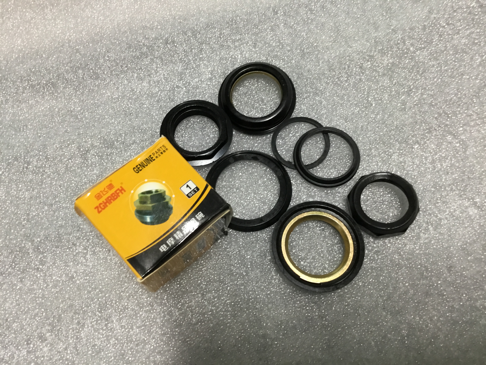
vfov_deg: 45.4
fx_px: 435
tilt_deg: -67.2
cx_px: 243
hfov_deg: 58.4
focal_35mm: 31
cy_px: 182
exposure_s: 1/33
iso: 160
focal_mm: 3.3
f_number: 2.4
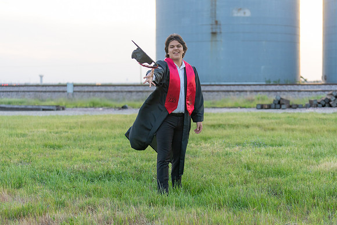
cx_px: 168
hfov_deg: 28.3
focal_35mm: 71
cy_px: 112
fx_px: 668
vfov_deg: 19.1
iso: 1000
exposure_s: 1/1000
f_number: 2.8
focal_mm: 70
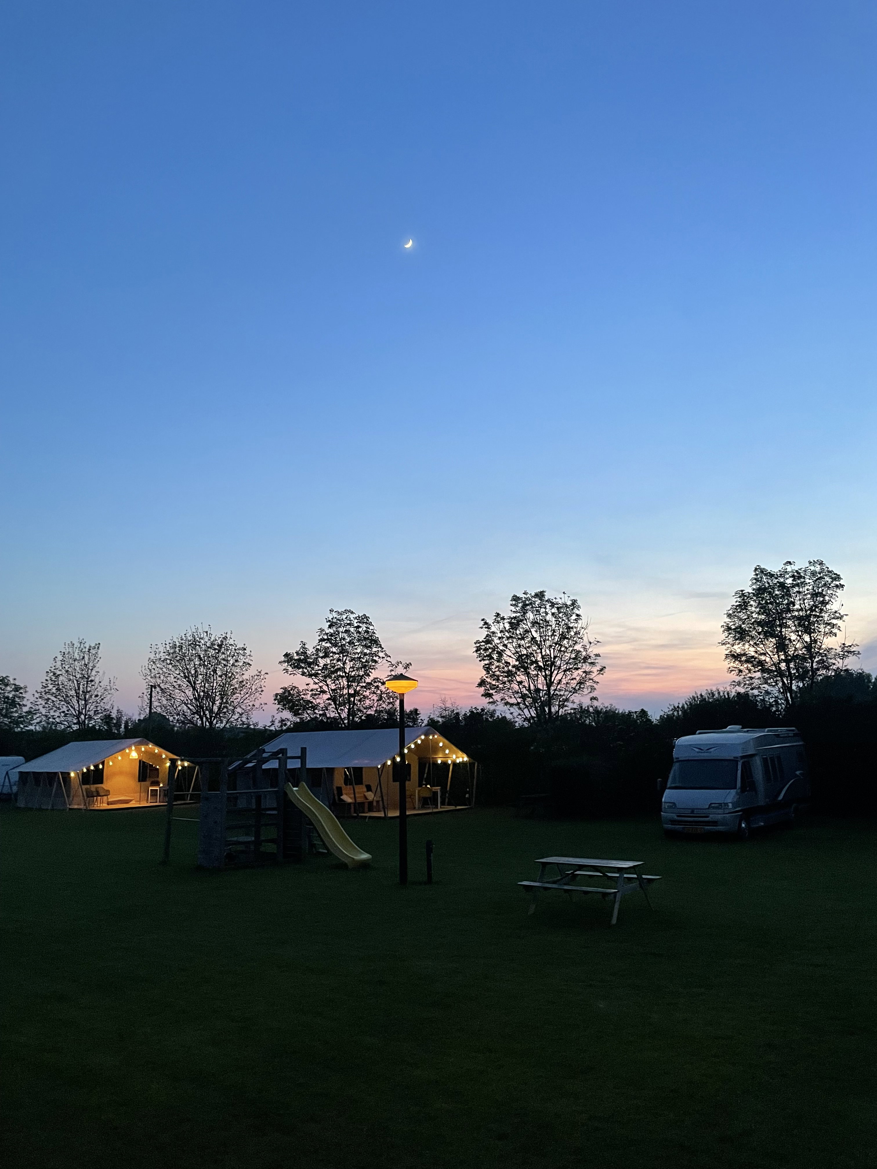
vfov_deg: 67.3
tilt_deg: +11.2
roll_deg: +1.7
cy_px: 584
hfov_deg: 53.1
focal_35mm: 26
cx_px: 438
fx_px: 878
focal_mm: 4.2
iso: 500
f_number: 1.6
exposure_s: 1/60
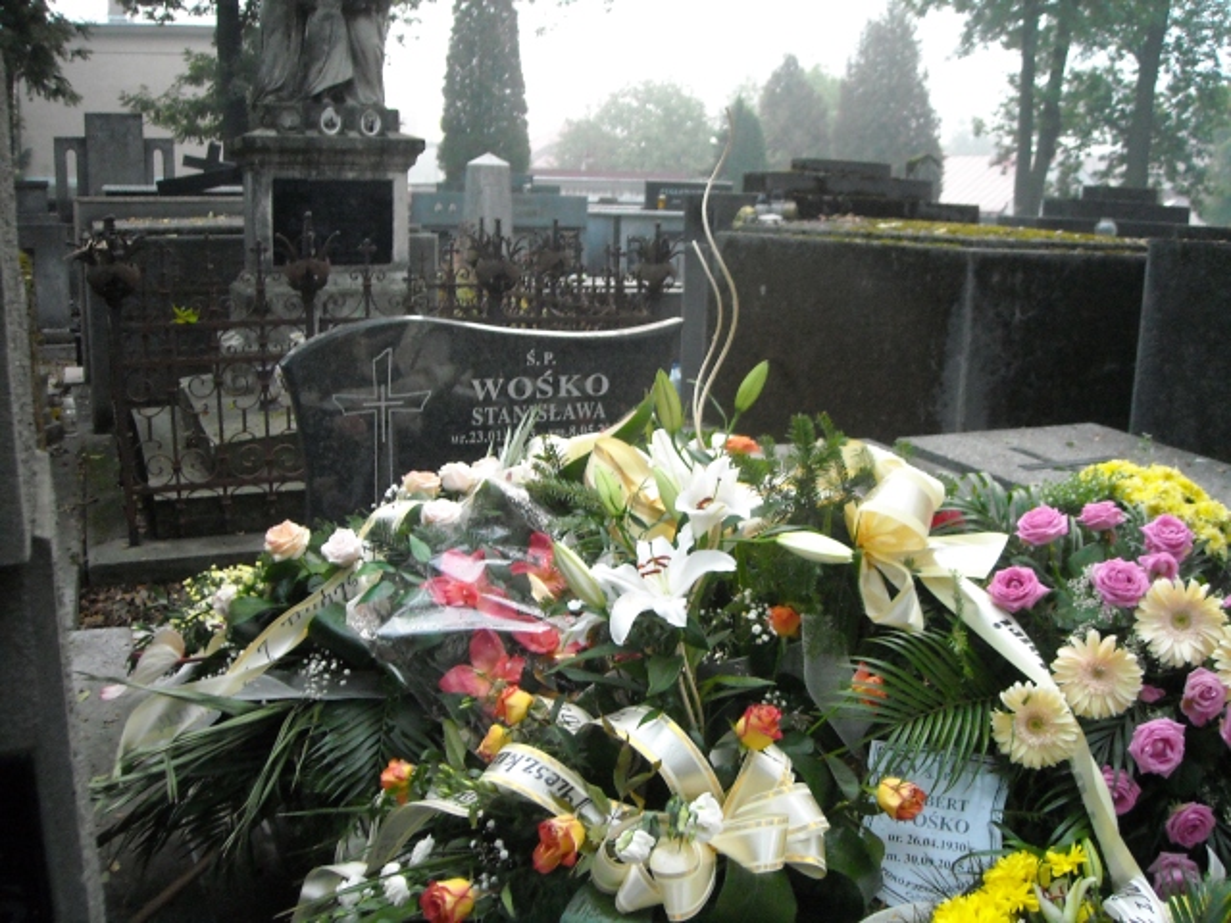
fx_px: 1245
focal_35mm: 35
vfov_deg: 40.7
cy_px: 462
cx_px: 616
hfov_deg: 52.6
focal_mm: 5.7
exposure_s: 1/135
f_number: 2.8
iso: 436
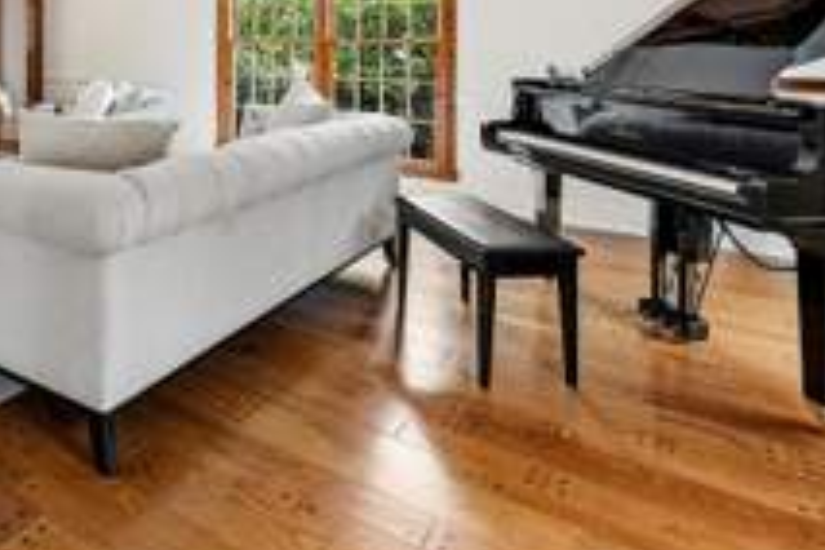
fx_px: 619
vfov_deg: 43.6
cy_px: 50
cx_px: 178
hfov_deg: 62.3
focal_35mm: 27
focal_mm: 12
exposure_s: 1/13
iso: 160
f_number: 8
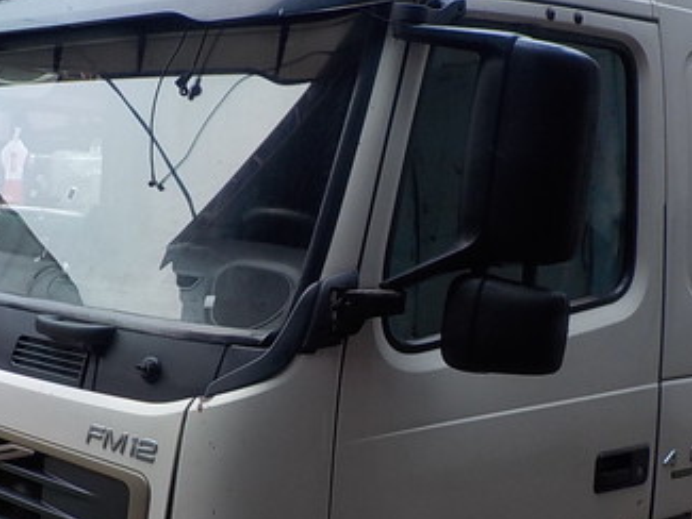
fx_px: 1180
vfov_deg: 24.8
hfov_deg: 32.7
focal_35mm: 59
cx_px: 328
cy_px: 311
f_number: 3.3
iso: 125
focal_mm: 4.1
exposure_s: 1/30
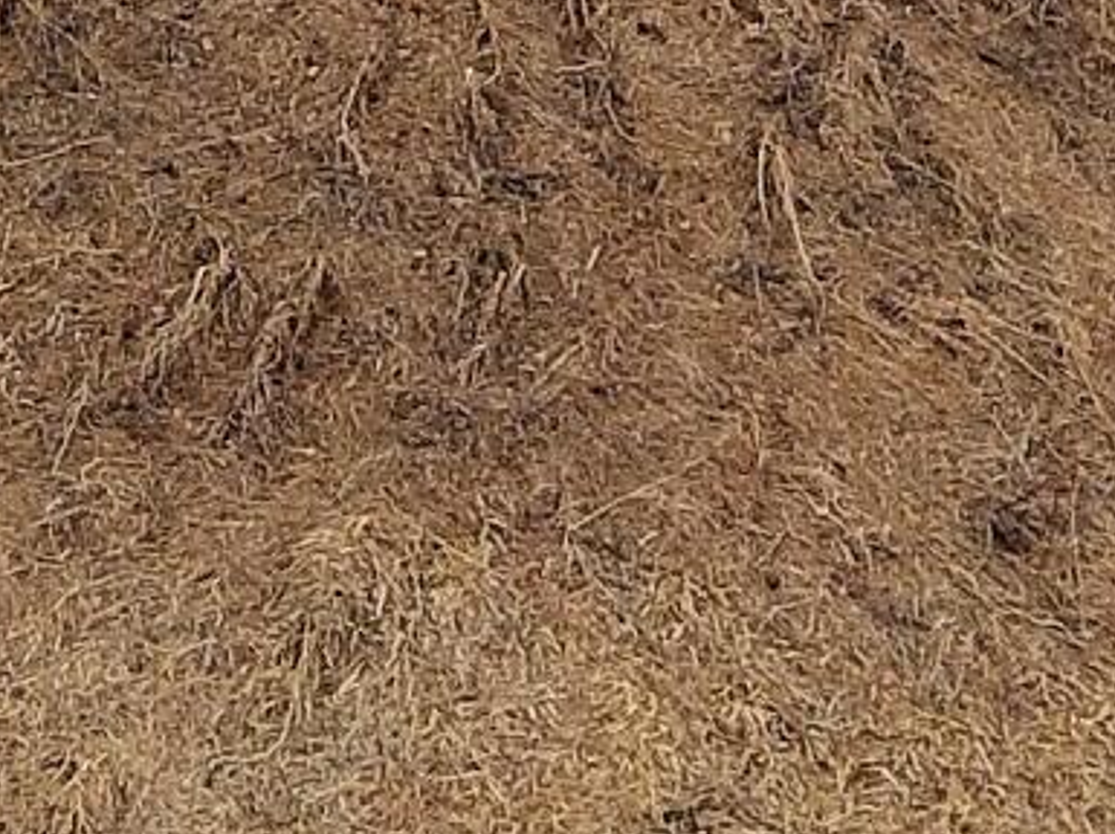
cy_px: -941
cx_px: -1109
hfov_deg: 11.4
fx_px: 5020
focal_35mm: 156
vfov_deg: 8.9
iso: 100
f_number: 2.8
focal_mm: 3.61
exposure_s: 1/532
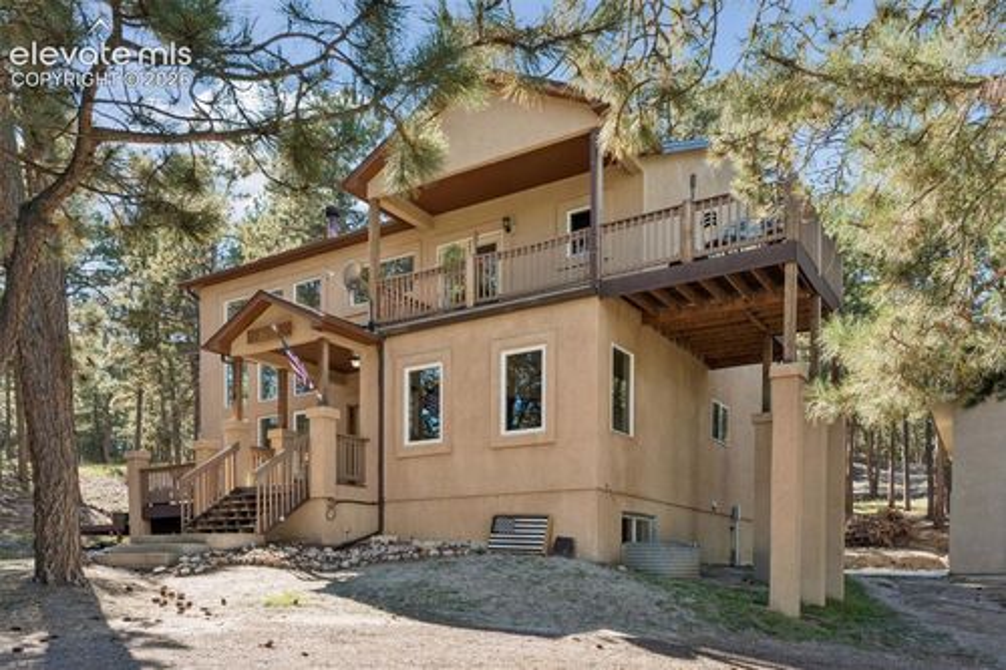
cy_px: 335
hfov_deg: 67.4
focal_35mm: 27
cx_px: 503
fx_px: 754
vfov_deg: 47.9
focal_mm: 27
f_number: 9
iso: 400
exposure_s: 1/200
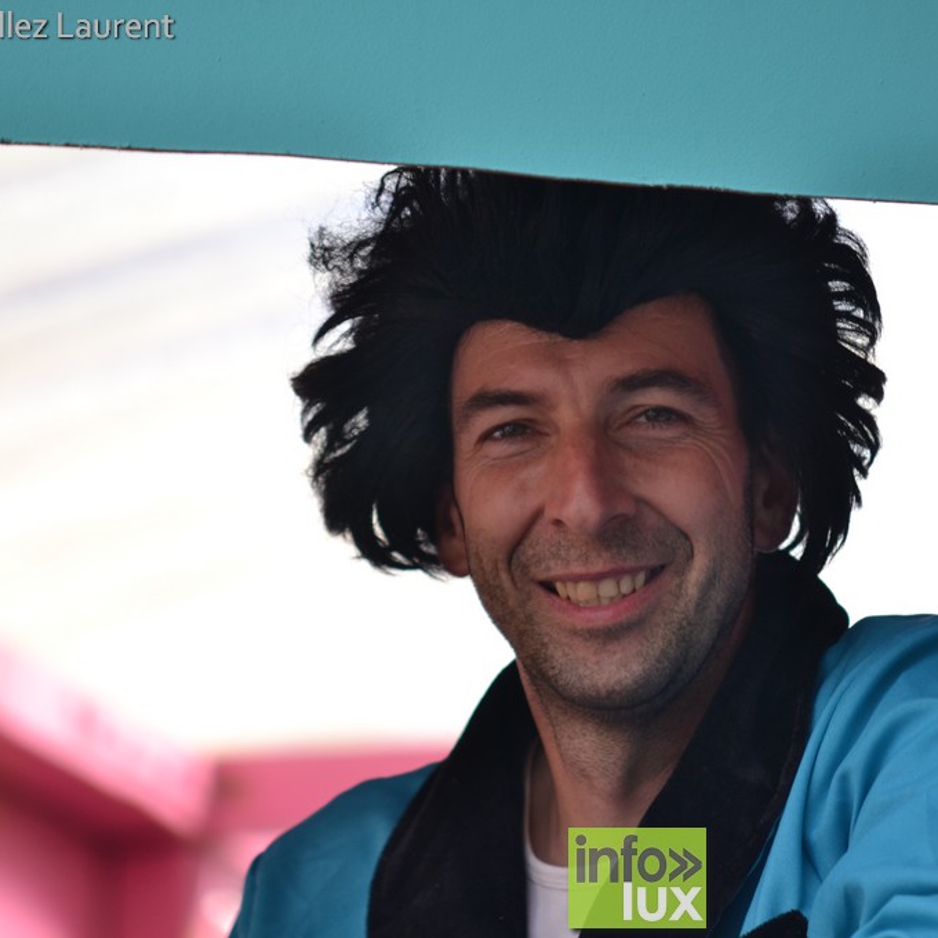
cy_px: 468
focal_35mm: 288
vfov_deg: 6.1
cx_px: 637
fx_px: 8829
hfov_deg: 6.1
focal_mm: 150
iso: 200
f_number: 4
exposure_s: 1/500
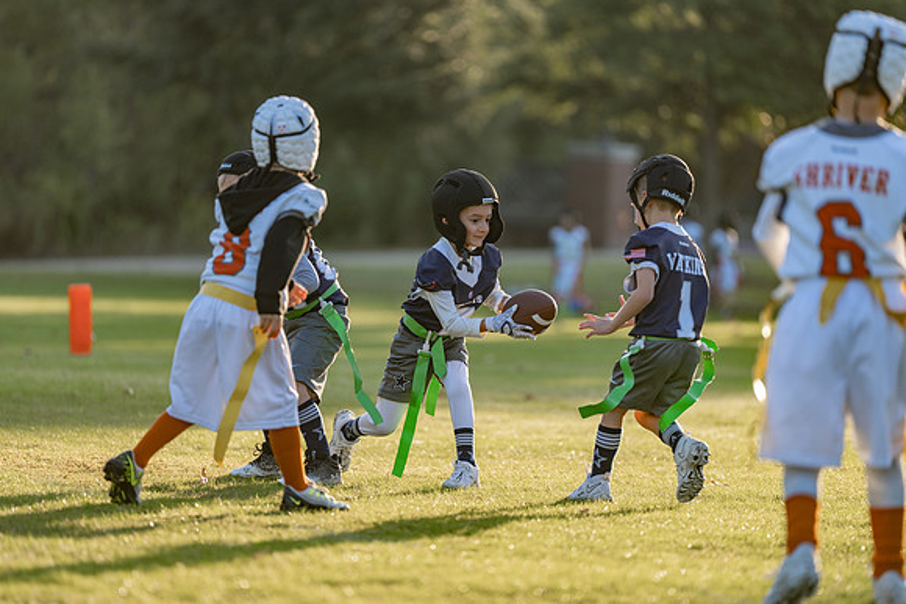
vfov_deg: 6.9
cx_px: 453
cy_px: 302
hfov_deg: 10.3
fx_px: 5034
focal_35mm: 200
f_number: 2.8
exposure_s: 1/1000
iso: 200
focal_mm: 200
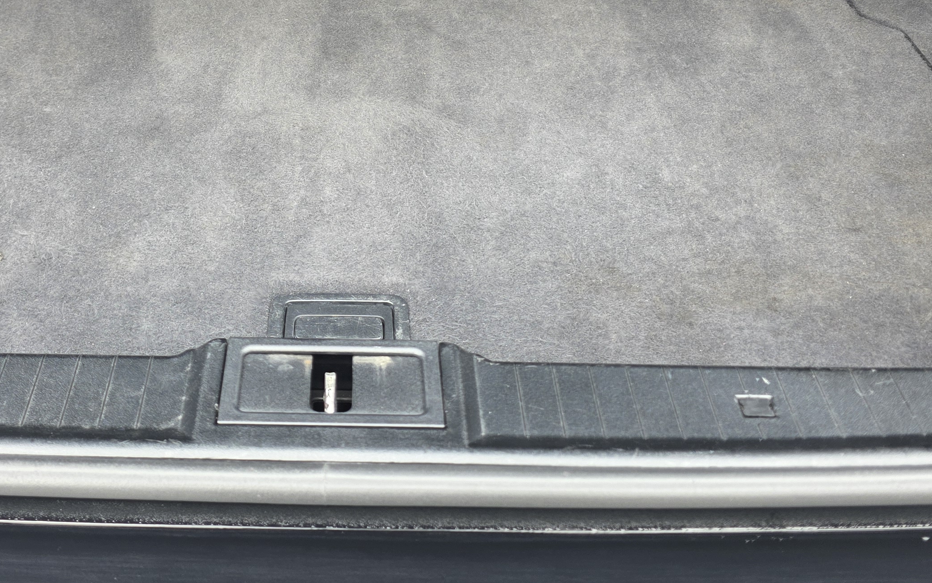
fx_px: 1194
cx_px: 315
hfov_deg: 42.1
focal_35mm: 47
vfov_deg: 25.9
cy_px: -17
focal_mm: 6.3
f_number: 1.7
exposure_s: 1/180
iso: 80
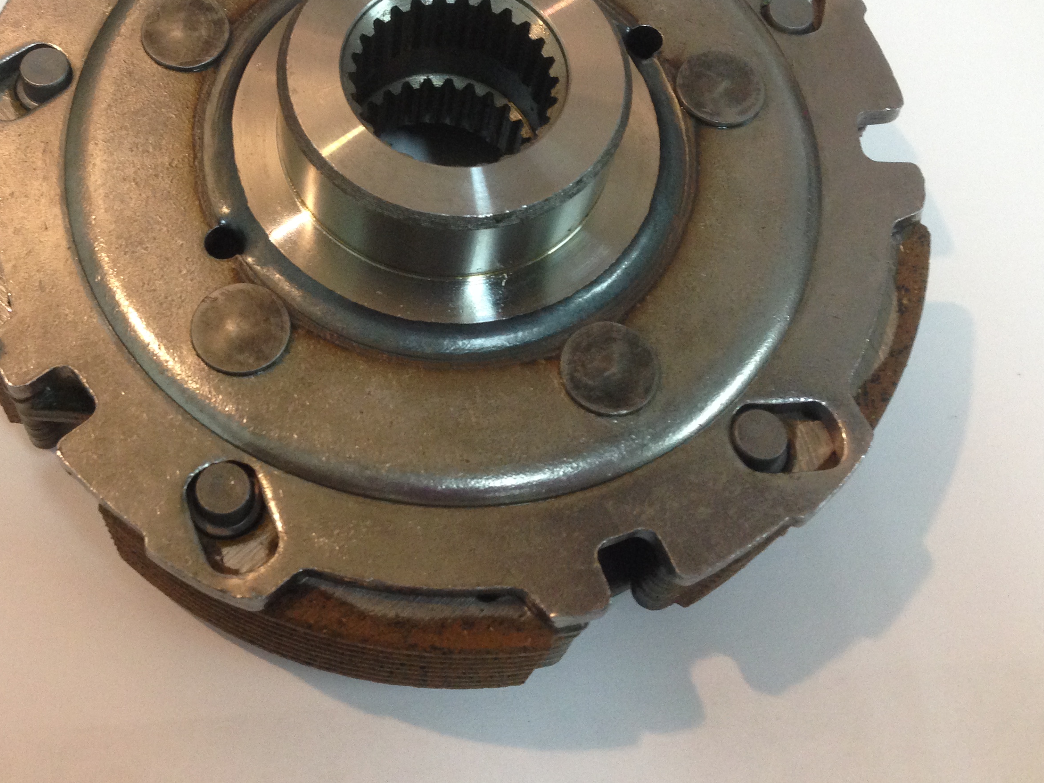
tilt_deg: -63.6
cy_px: 260
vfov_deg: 31.3
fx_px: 1387
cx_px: 360
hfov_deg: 40.8
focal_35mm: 46
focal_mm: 4.12
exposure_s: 1/20
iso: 200
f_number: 2.4
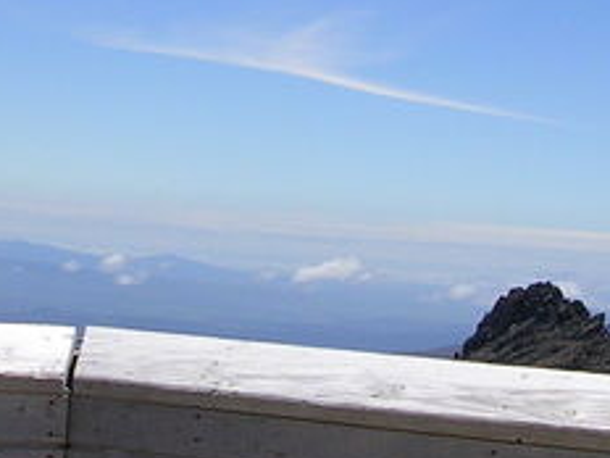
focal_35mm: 131
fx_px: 2308
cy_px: 0
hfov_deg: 15.0
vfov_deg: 11.2
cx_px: 155
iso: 50
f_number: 5.6
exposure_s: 1/583
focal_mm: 5.8
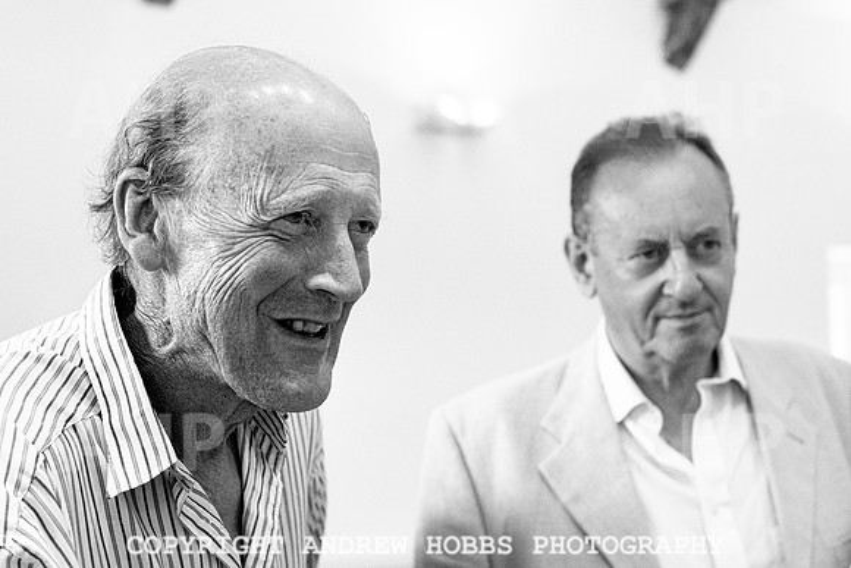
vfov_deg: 22.9
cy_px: 262
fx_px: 1404
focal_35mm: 59
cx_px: 466
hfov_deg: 33.7
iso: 3600
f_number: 4.5
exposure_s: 1/400
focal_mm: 48
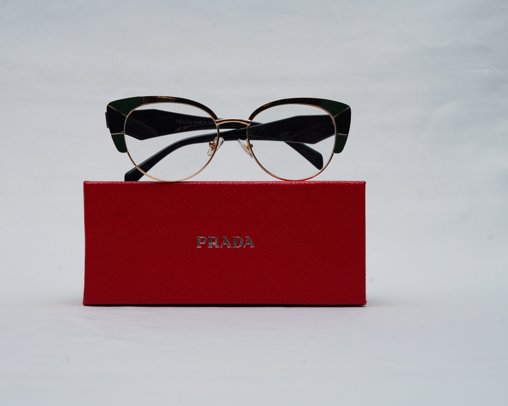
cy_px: 204
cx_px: 239
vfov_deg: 26.7
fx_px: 857
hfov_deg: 33.0
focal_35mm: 57
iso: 100
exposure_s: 1/160
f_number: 9
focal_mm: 50
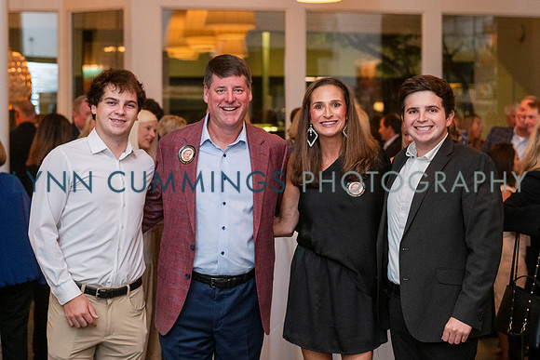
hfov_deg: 27.8
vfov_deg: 18.8
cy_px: 175
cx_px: 262
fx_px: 1090
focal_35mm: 73
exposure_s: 1/200
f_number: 3.5
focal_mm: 58
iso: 1000
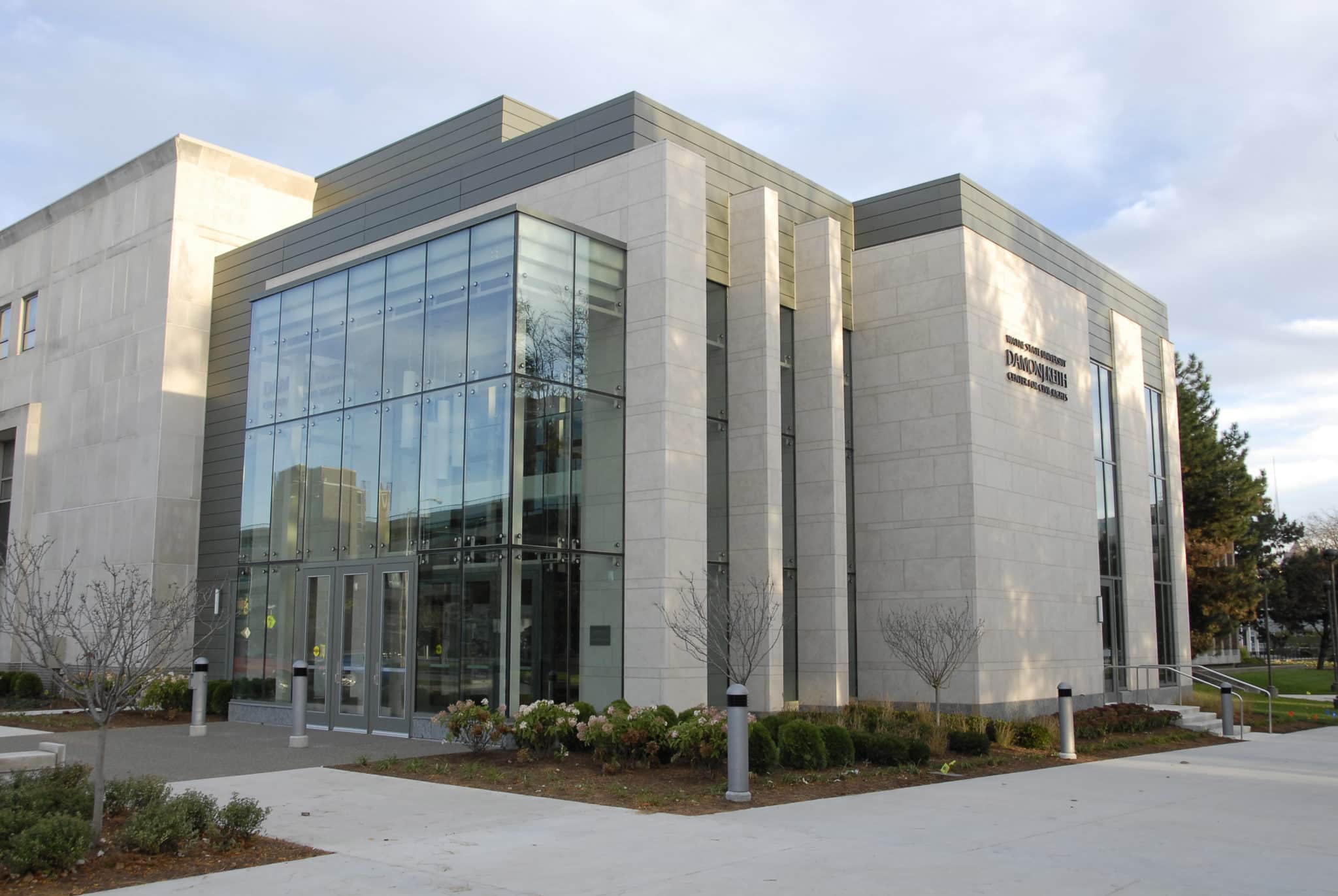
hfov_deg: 57.2
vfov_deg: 40.1
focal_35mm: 33
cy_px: 448
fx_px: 1228
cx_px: 669
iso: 400
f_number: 6.3
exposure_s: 1/160
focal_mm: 22
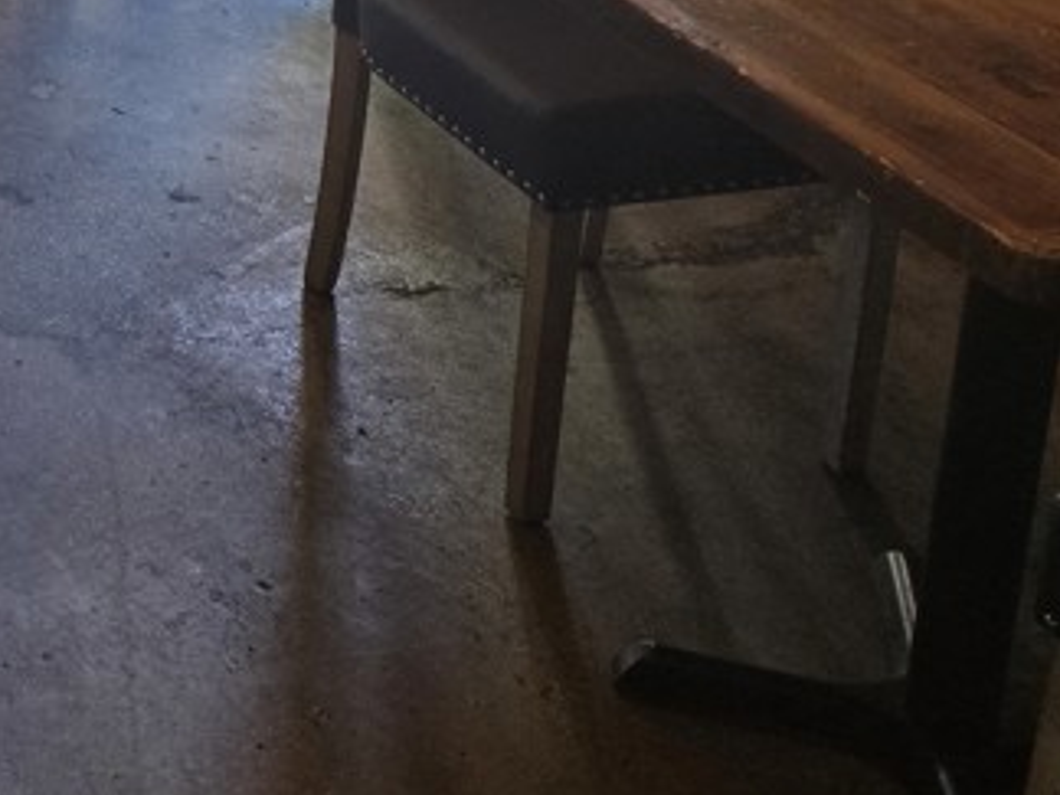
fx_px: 2174
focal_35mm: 71
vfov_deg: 18.6
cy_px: -350
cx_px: -337
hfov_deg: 23.9
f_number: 1.7
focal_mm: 6.3
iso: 250
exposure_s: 1/120
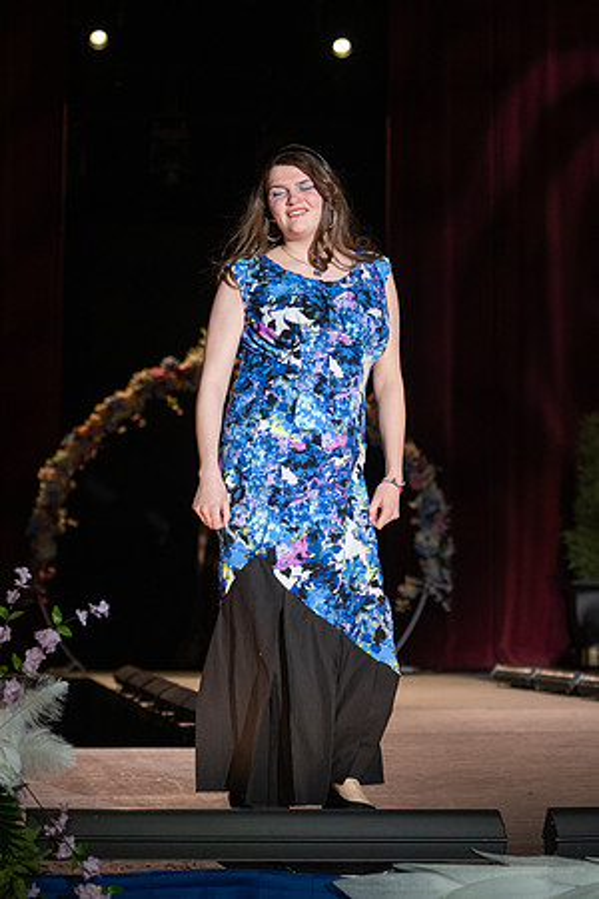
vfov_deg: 16.9
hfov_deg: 11.3
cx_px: 353
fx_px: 3026
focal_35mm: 121
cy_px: 421
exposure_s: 1/800
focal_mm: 70
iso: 500
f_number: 2.8
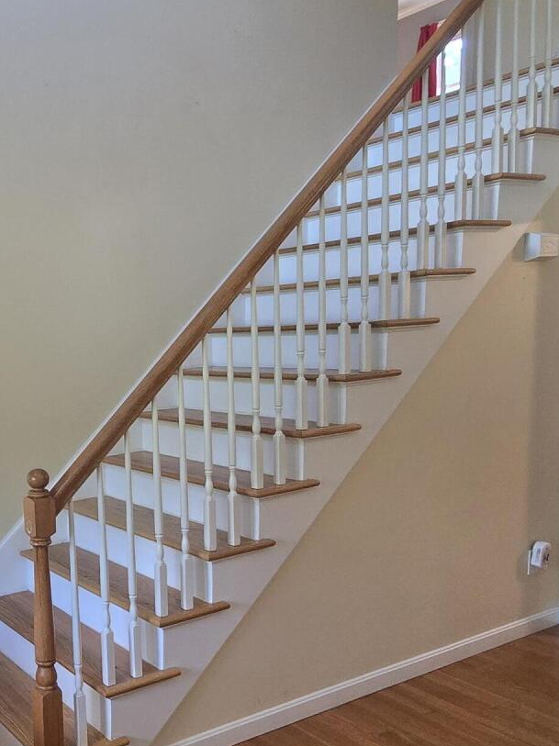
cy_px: 429
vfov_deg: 56.6
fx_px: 690
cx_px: -3
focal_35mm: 32
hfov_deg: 38.9
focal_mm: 2.2
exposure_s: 1/60
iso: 320
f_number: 2.2
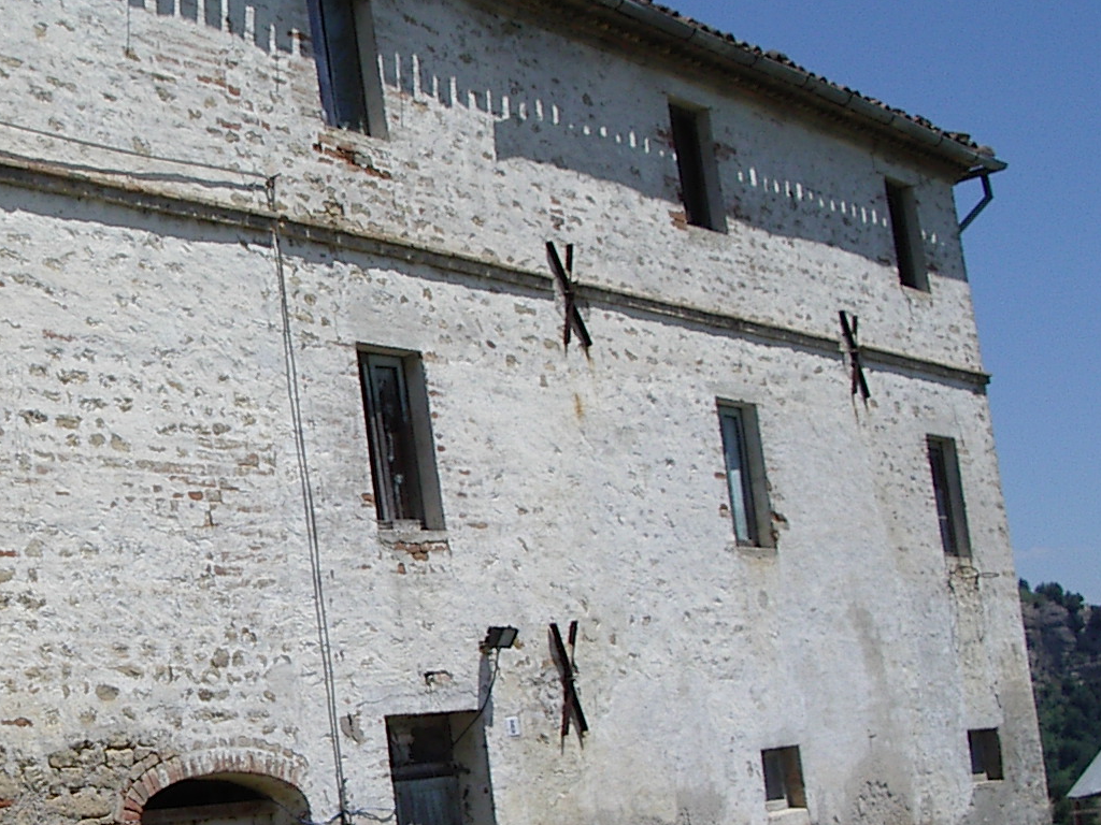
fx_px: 2417
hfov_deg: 24.9
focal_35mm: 76
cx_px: 98
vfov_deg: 19.4
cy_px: 518
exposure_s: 1/640
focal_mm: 5.8
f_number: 4.8
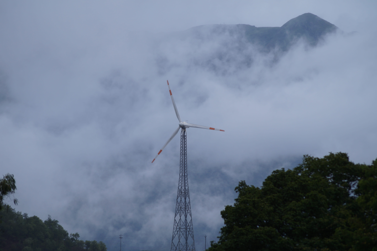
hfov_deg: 6.9
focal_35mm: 300
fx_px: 3140
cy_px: 126
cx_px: 188
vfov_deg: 4.6
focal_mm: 200
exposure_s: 1/125
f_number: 5.6
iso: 100
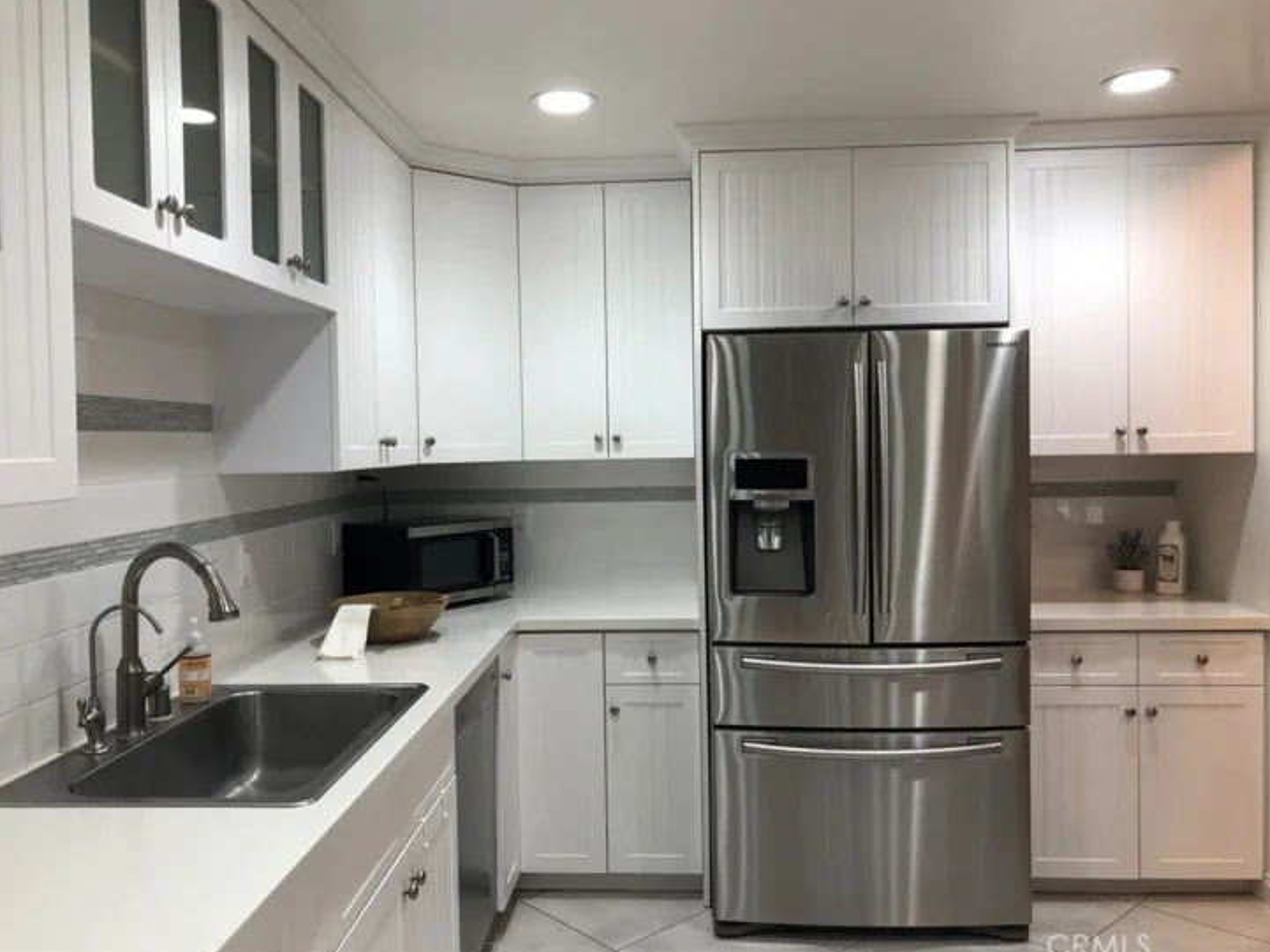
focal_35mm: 29
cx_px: 616
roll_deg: +2.1
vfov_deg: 48.2
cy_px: 472
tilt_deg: -1.5
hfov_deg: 61.6
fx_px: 1064
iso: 25
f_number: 1.8
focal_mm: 3.99
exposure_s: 1/30
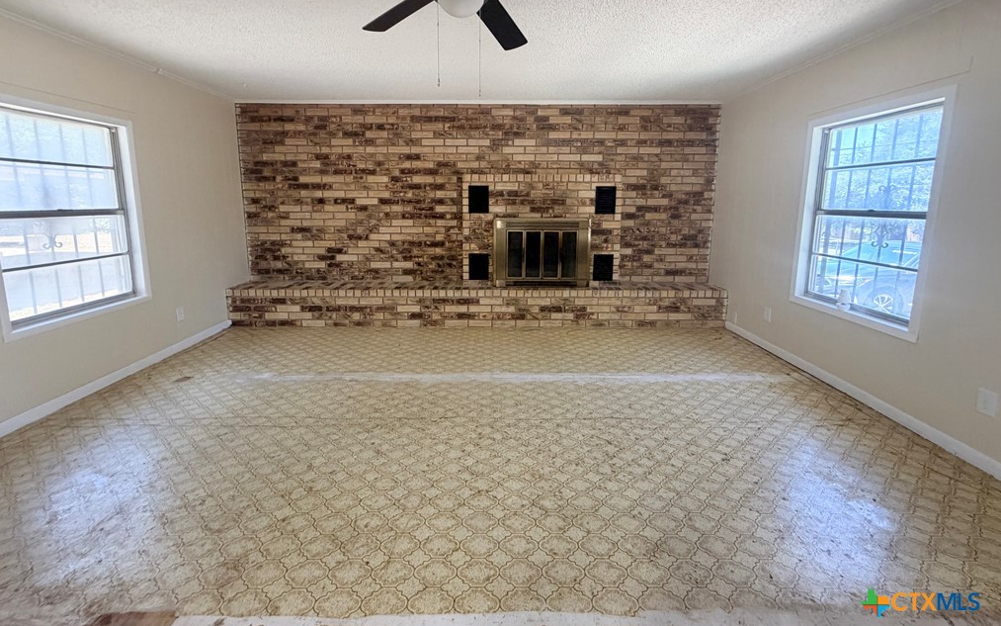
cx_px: 498
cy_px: 258
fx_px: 409
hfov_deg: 101.5
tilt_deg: -7.1
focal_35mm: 15
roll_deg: -0.3
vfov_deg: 74.2
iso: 250
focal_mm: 2.22
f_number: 2.2
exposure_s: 1/120
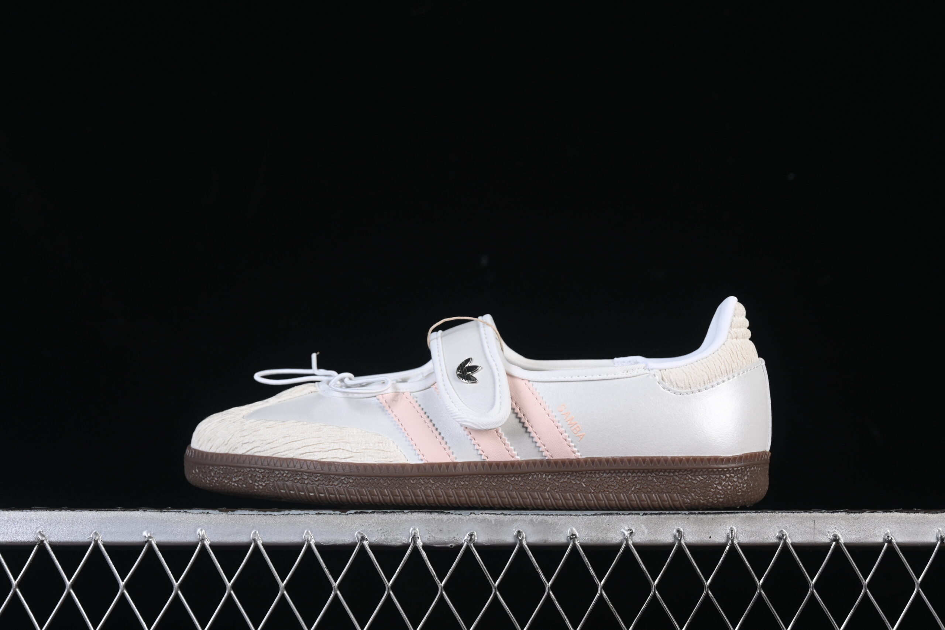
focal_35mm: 75
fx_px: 1969
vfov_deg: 18.2
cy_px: 315
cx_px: 472
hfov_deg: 27.0
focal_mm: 50
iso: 160
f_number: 8
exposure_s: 1/80
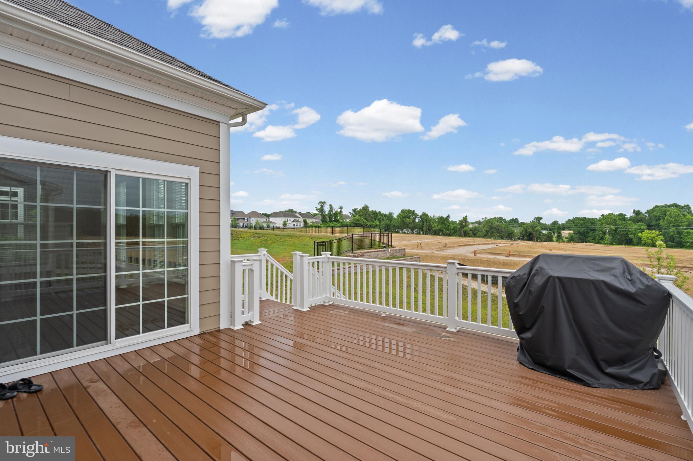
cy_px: 230
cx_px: 346
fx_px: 308
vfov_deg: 73.7
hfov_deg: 96.8
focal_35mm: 16
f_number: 8
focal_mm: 16
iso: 200
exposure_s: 1/13
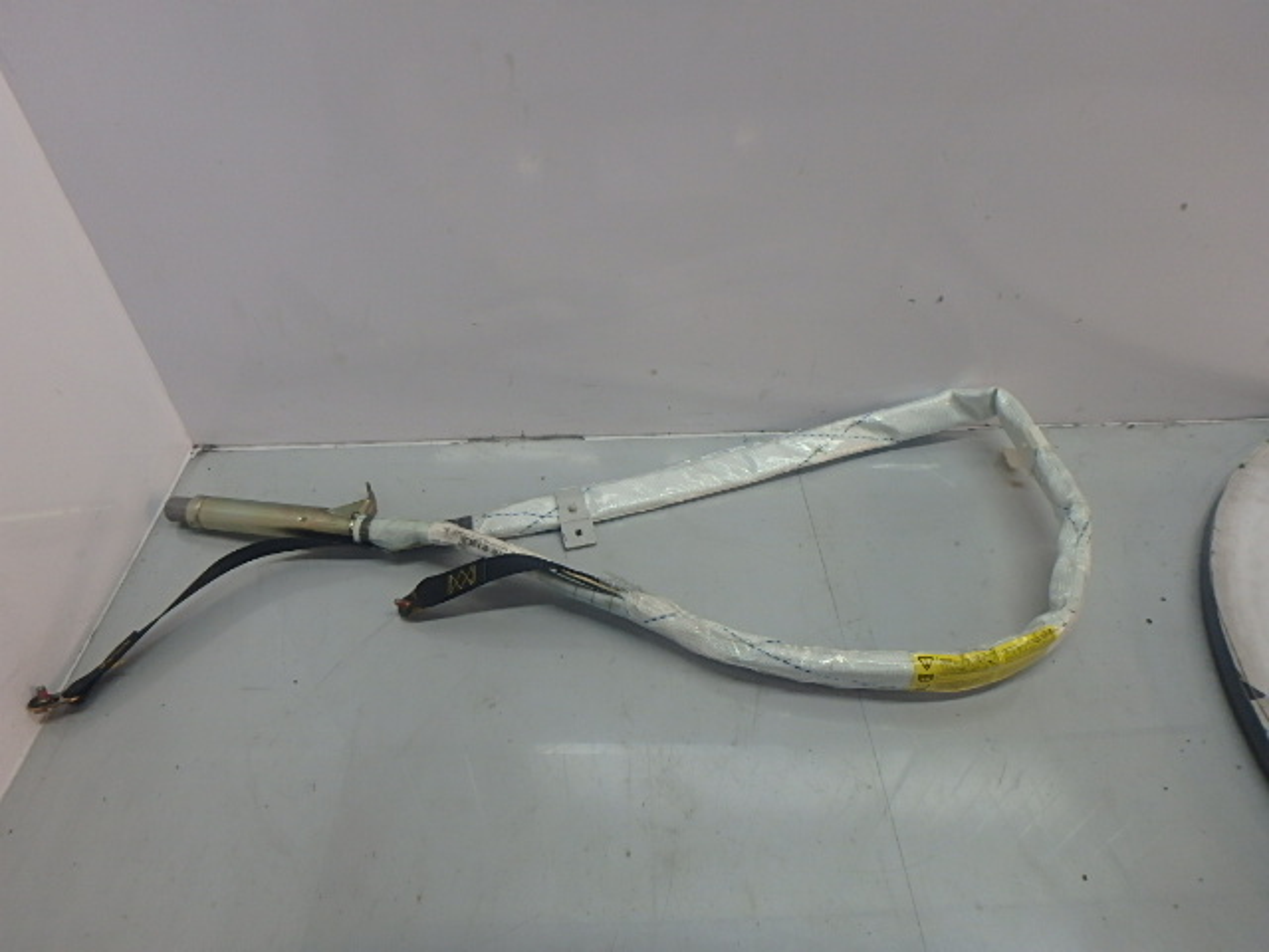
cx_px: 634
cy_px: 476
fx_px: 770
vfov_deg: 63.4
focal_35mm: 21
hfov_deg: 79.0
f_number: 3.5
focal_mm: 3.7
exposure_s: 1/60
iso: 160
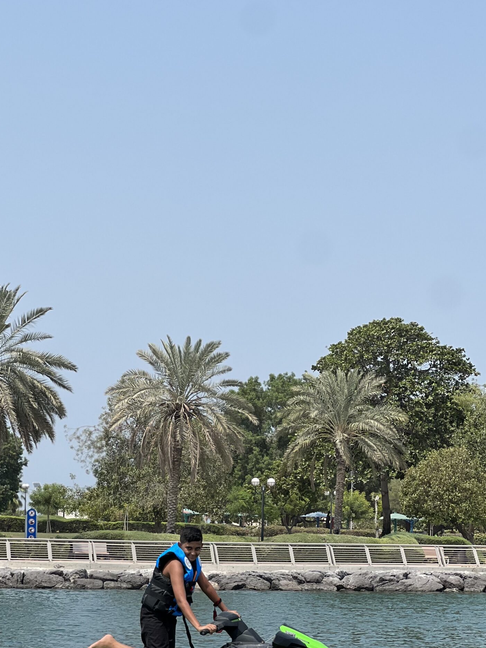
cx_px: 200
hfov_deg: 14.1
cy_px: 419
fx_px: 1965
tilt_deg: +3.2
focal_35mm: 105
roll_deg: -0.3
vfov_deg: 18.7
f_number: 2.8
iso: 32
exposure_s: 1/809
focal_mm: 9
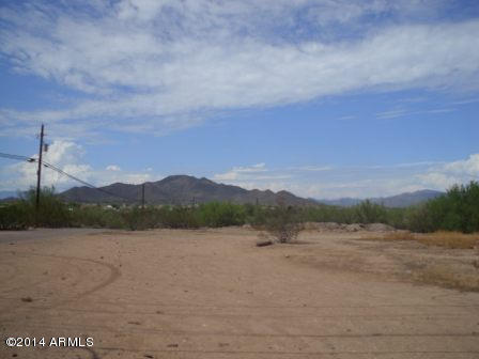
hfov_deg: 49.0
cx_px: 240
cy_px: 180
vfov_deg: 37.7
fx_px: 526
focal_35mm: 38
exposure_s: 1/331
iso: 50
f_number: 7.3
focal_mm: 6.3
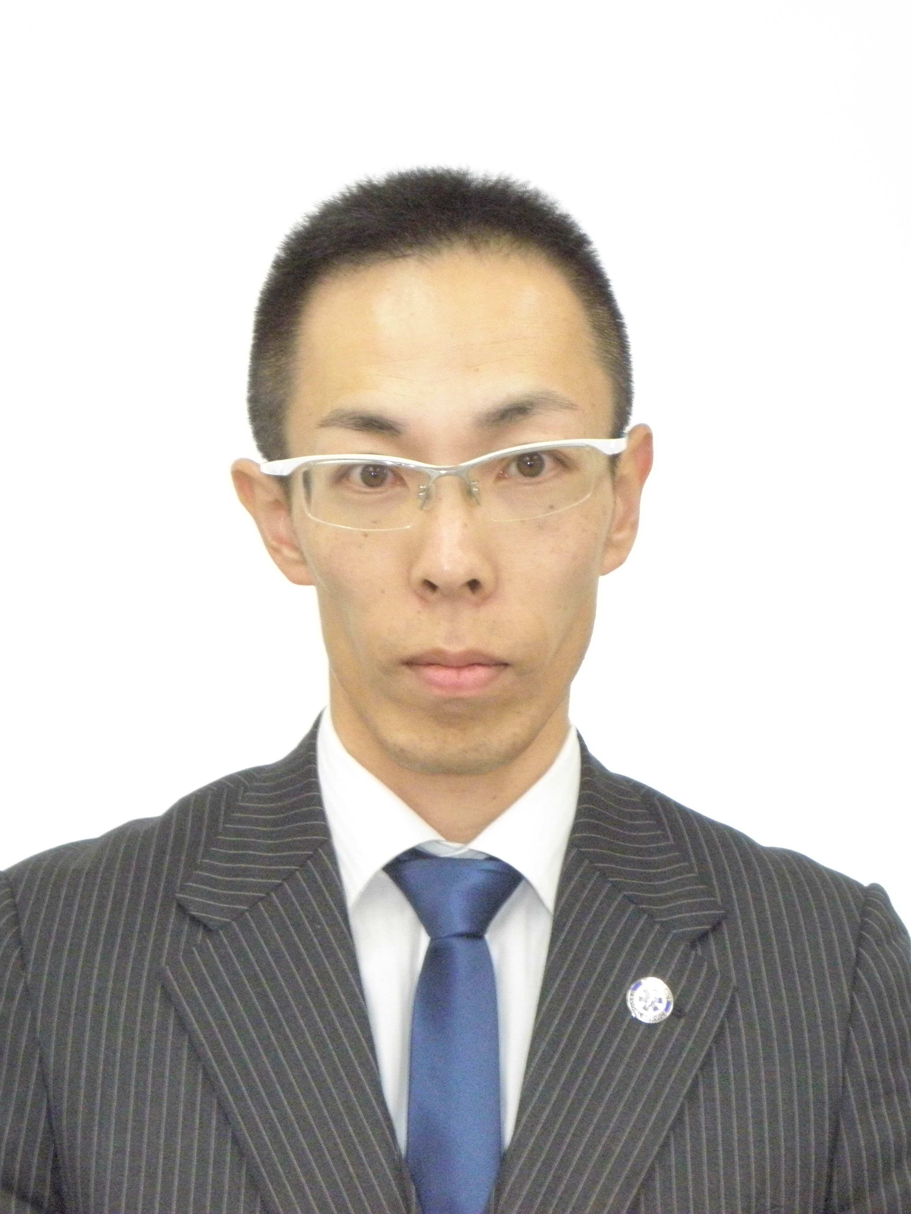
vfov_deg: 30.7
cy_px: 607
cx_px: 456
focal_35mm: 63
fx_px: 2211
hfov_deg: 23.3
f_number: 4.5
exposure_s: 1/60
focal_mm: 11.39
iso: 400
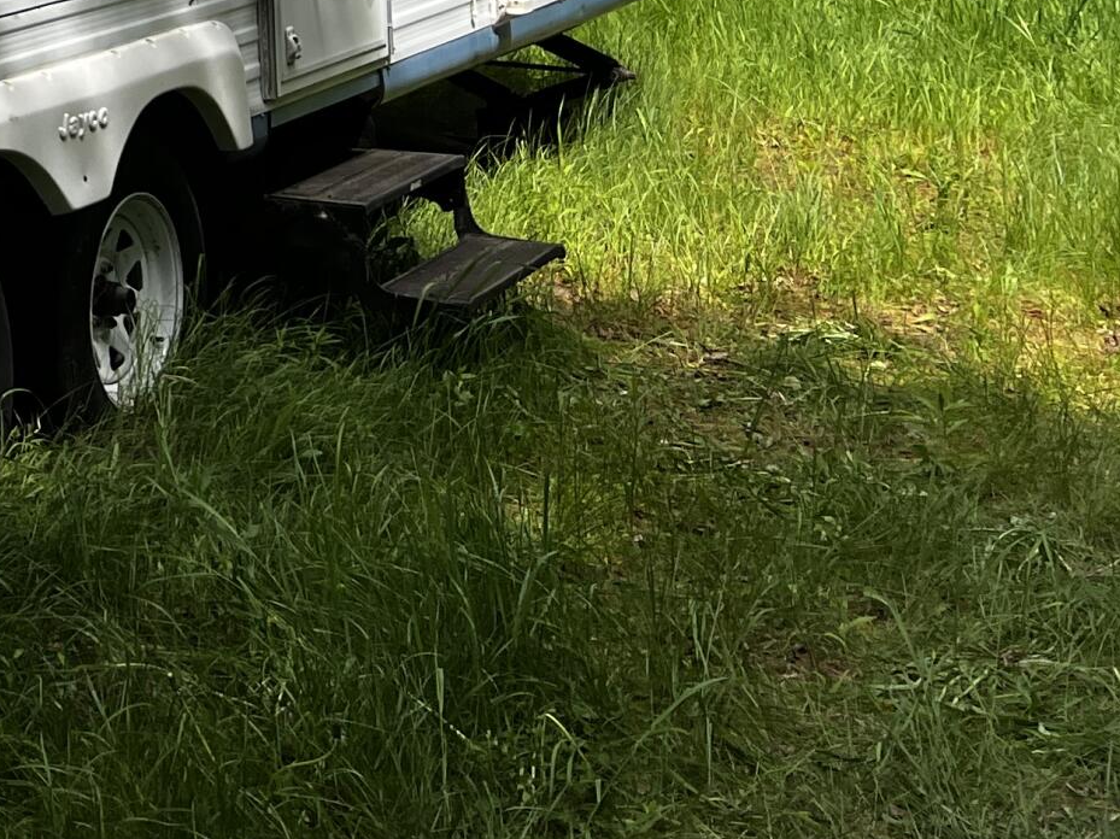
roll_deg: +1.9
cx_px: -675
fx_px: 2717
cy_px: -475
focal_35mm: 84
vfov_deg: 15.9
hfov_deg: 19.5
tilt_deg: +2.2
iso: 50
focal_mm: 5.7
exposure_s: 1/2632
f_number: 1.5
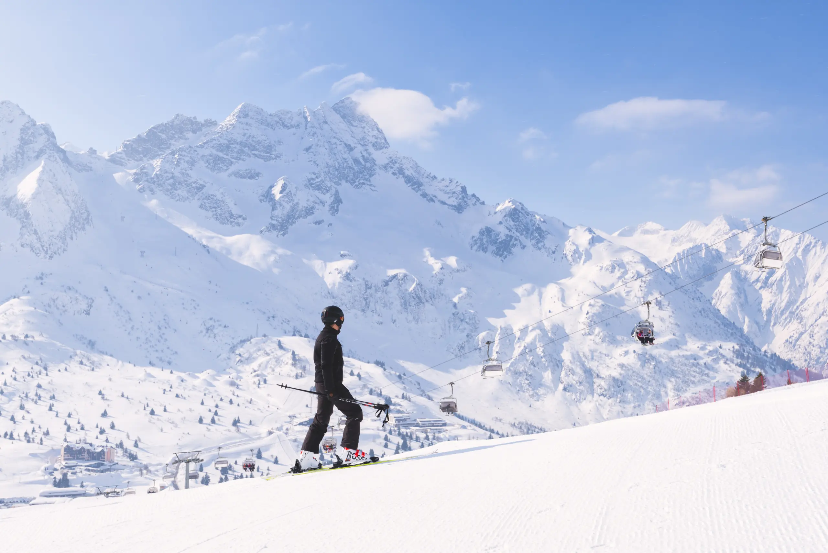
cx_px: 414
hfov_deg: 54.4
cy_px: 276
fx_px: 805
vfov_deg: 37.9
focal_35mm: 35
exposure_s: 1/500
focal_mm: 35
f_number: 10
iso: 100
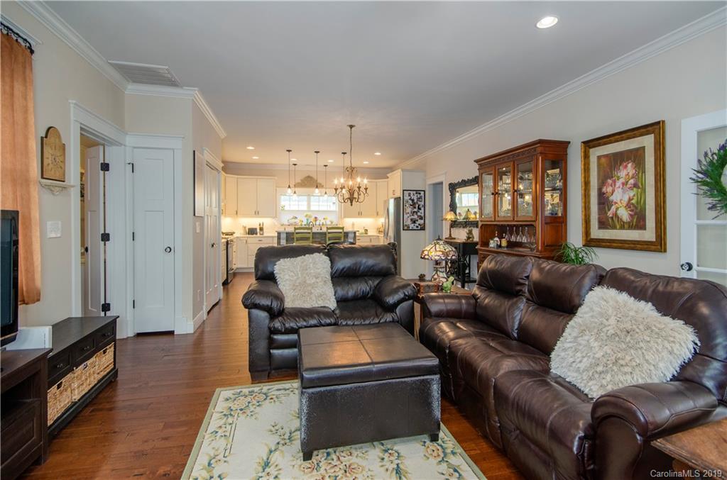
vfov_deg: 71.7
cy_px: 240
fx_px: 332
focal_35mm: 16
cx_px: 364
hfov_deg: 95.1
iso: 400
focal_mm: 11
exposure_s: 1/50
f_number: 7.1
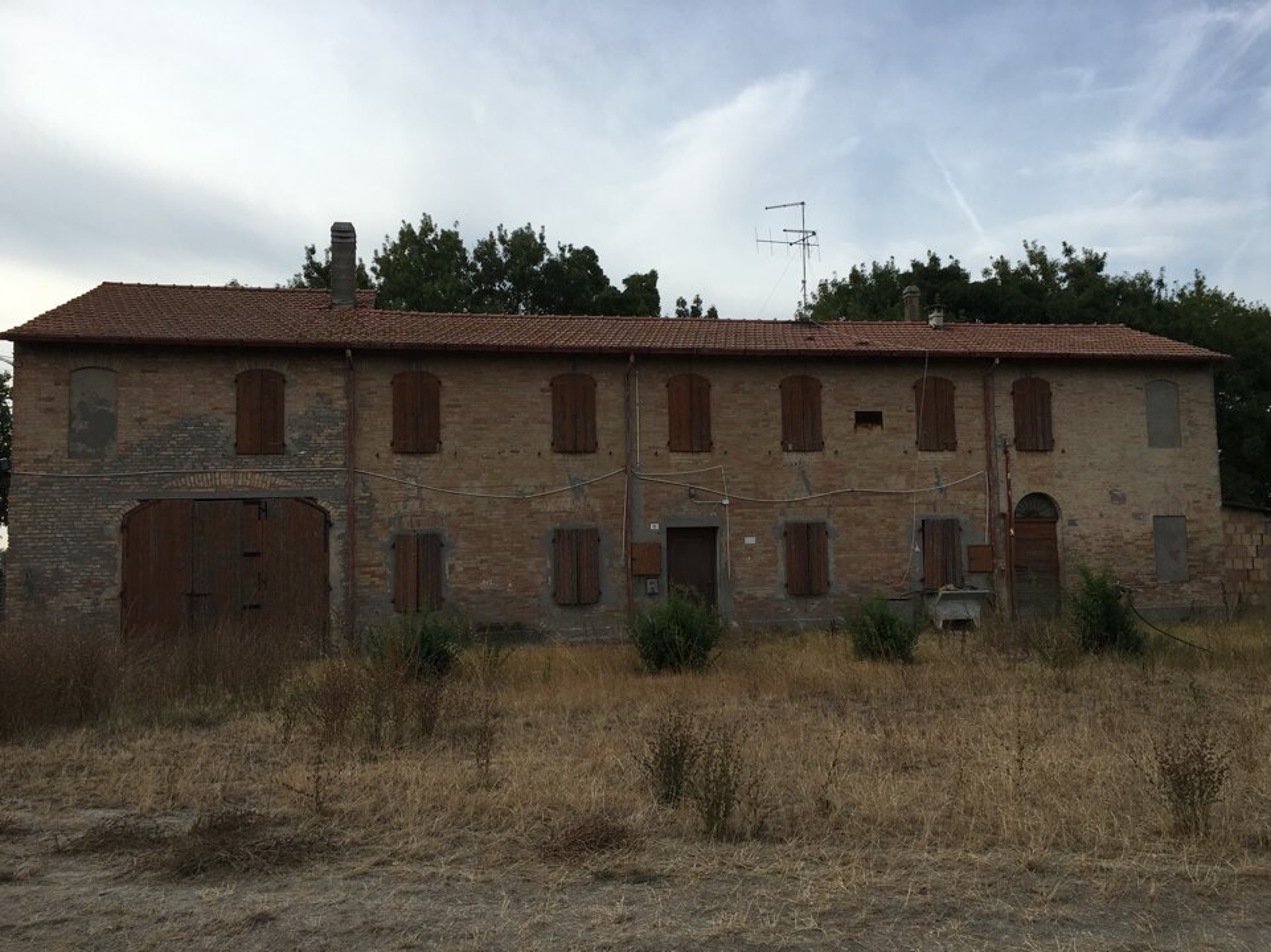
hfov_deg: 61.7
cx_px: 636
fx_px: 1064
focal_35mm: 29
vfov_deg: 48.2
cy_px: 476
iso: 25
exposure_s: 1/950
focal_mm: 4.15
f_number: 2.2
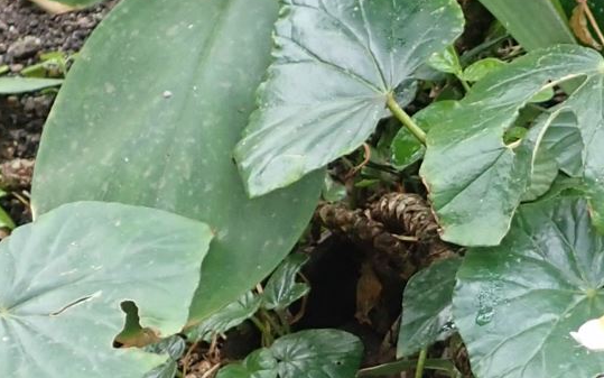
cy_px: 388
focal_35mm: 118
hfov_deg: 17.4
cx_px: 531
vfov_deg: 11.0
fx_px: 1943
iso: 200
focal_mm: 5.5
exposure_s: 1/60
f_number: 2.3
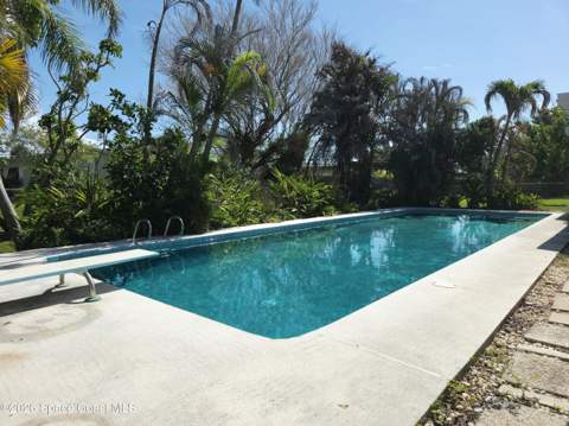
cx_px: 284
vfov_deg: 58.8
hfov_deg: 74.0
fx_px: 378
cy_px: 213
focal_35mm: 23
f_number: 1.7
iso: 12
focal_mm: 6.3
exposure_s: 1/909
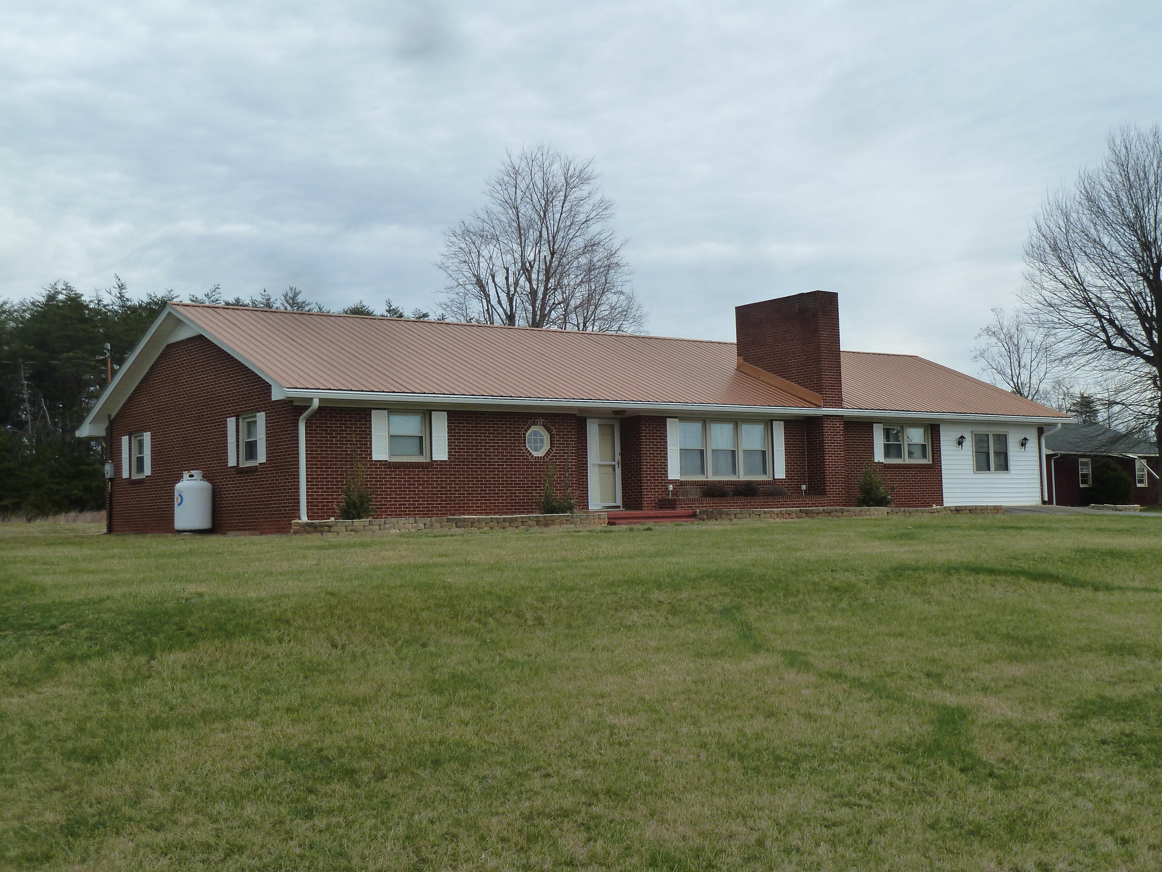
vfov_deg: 32.9
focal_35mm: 44
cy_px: 436
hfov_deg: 42.9
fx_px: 1477
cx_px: 581
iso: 125
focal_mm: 7.3
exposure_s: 1/400
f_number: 4
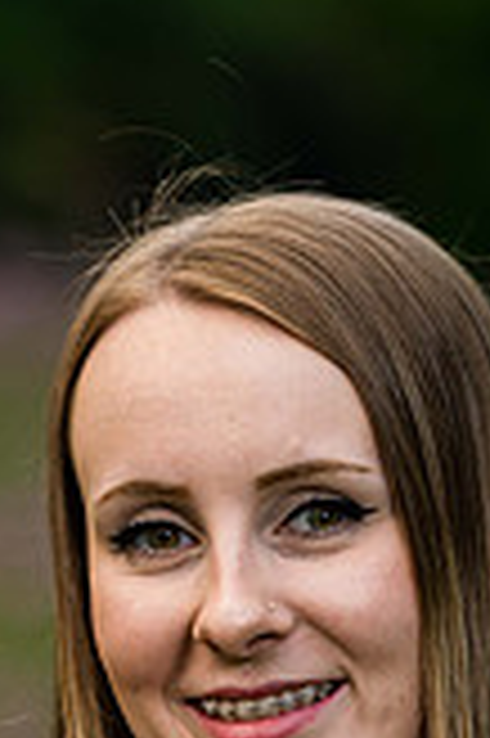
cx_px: 298
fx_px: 7590
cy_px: 881
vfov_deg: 5.5
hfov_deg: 3.7
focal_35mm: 371
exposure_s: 1/100
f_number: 1.8
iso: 50
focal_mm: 85
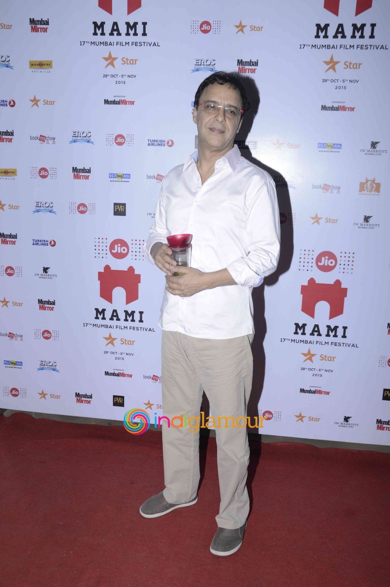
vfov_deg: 57.3
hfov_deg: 39.9
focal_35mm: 33
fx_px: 537
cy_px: 294
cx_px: 195
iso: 800
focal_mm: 22
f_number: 7.1
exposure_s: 1/160
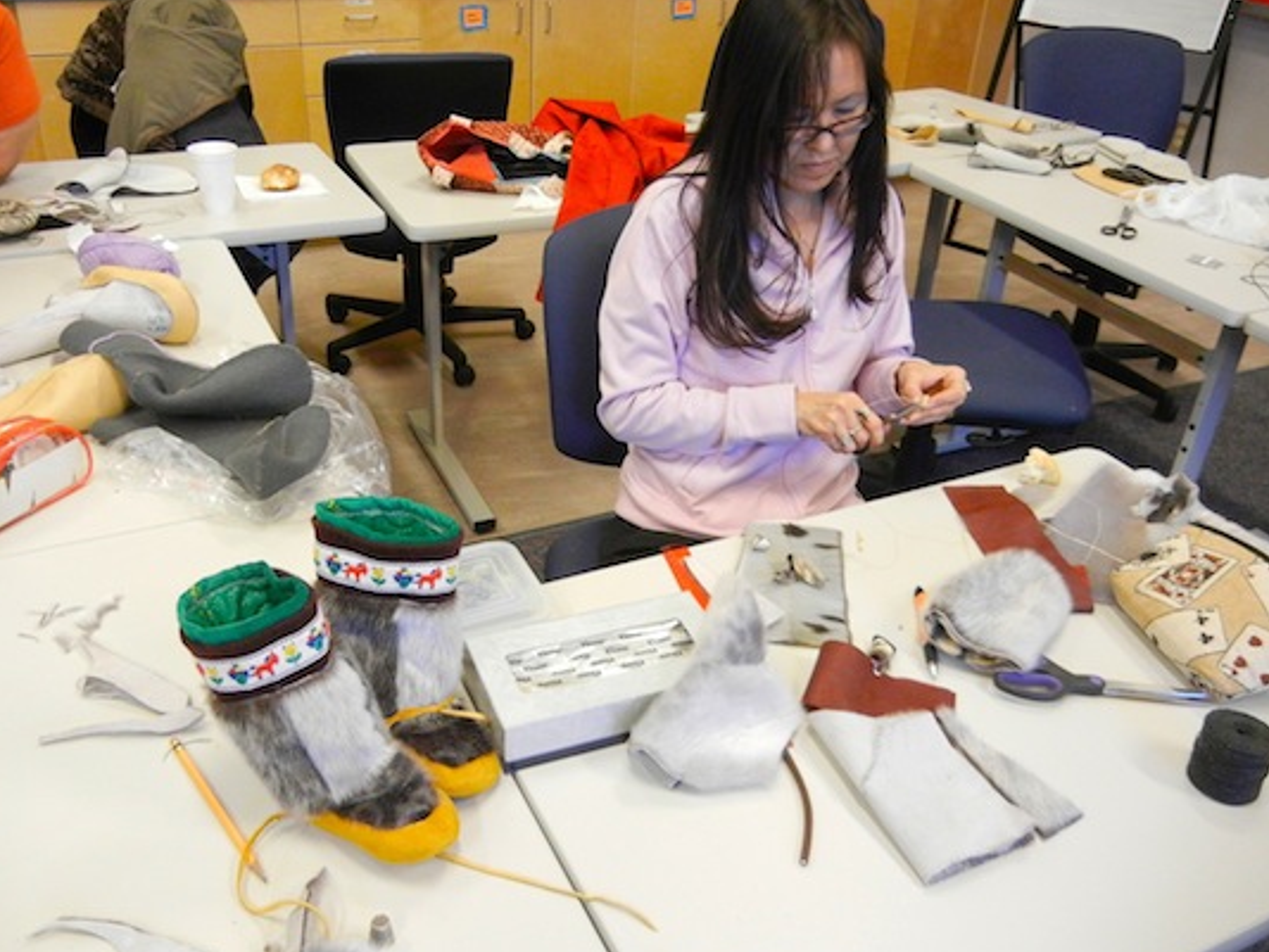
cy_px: 461
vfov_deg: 44.2
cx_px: 599
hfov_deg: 56.8
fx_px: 1174
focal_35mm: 32
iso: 800
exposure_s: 1/46.3
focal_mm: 5.4
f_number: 3.5
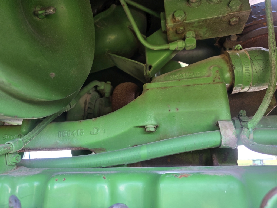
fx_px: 184
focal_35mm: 23
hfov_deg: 73.9
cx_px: 138
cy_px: 104
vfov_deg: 58.9
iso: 100
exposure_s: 1/180
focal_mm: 6.3
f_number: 1.7
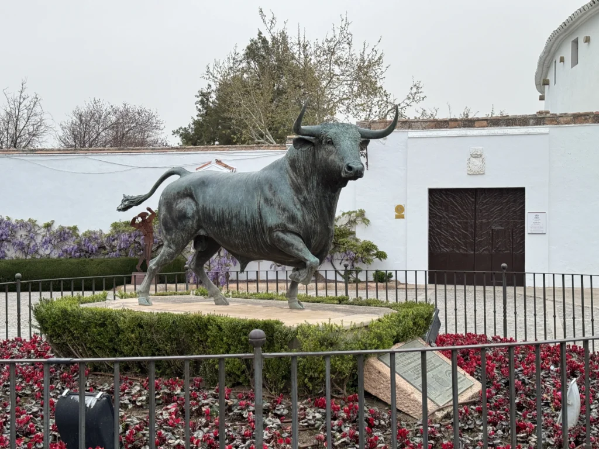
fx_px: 831
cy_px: 224
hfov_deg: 39.7
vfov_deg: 30.3
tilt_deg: -0.1
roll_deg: -0.1
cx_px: 300
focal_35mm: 48
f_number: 1.78
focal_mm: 6.86
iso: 160
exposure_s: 1/60
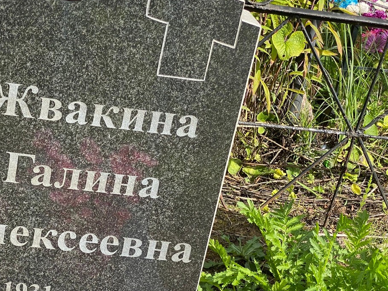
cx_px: 102
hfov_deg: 23.6
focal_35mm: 82
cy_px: 183
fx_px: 919
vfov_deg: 18.0
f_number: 2
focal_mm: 6
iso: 20
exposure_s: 1/905
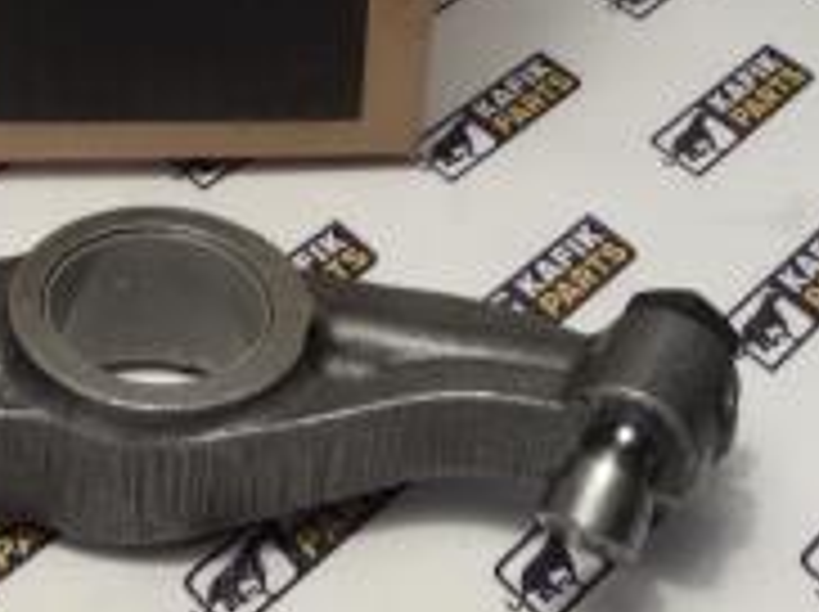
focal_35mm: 92
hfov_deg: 21.2
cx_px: 216
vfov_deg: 15.2
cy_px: -196
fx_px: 2174
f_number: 2.4
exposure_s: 1/33
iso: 40
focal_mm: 2.93
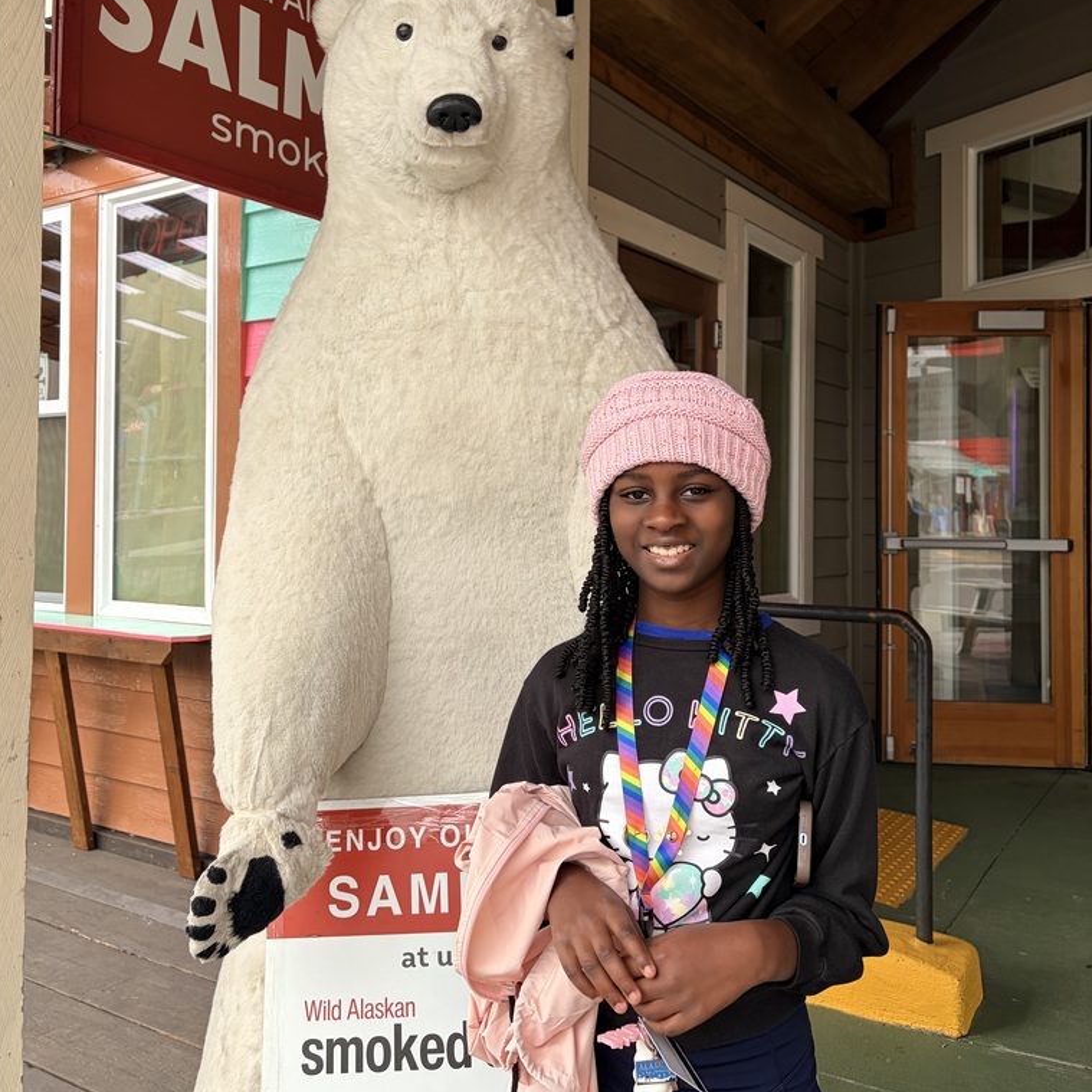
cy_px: 473
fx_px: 1106
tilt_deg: +1.3
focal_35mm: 31
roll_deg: -1.0
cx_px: 541
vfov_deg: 52.4
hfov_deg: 52.5
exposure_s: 1/122
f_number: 1.6
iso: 50
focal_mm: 5.96
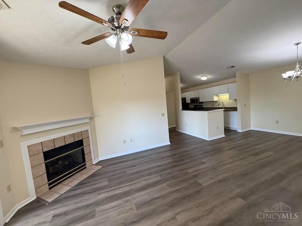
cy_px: 113
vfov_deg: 85.7
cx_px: 151
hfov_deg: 102.1
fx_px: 122
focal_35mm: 14
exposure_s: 1/120
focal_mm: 2.22
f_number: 2.2
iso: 160
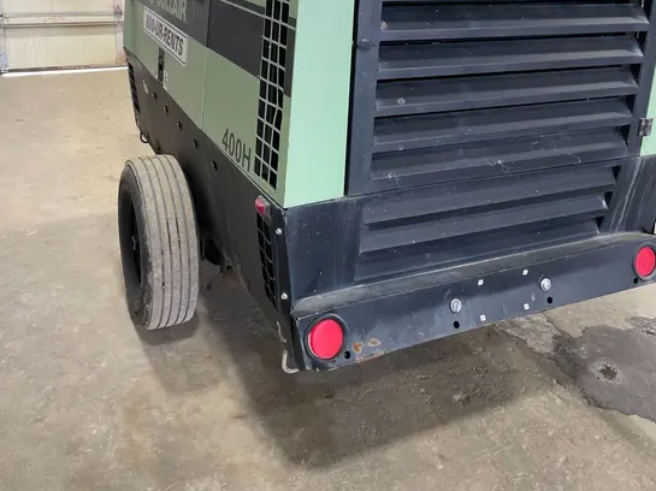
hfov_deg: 52.7
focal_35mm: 35
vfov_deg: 39.3
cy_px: 110
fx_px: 663
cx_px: 326
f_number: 1.6
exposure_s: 1/60
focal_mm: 4.2
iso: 100
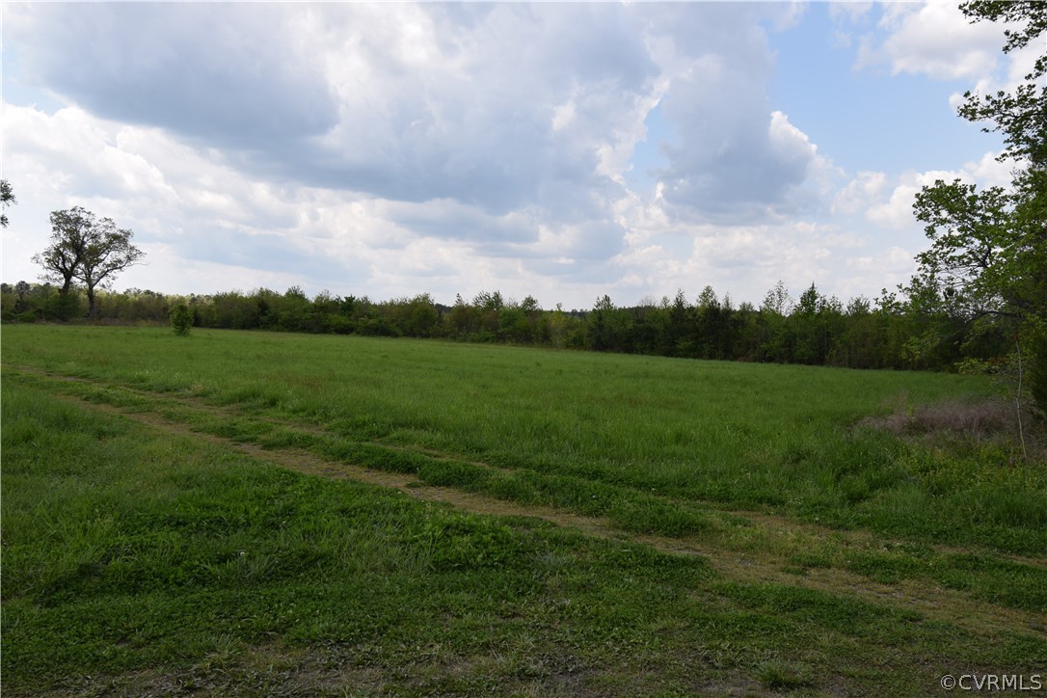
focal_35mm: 30
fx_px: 872
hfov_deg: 61.9
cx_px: 524
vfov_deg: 43.6
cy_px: 349
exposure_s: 1/320
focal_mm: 20
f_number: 9
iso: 200
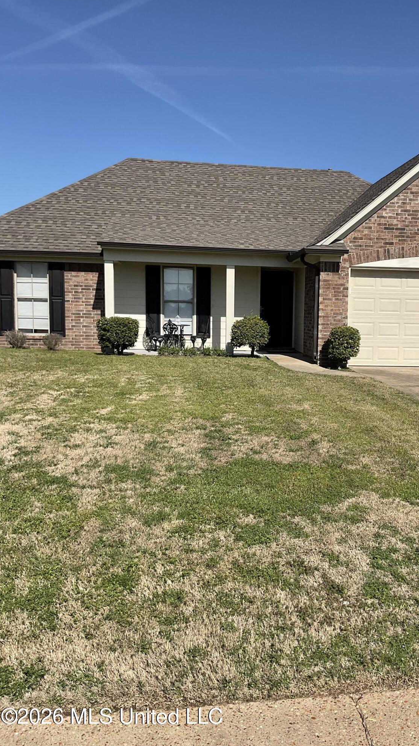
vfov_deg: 61.0
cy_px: 373
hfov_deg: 36.3
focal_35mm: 32
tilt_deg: -6.5
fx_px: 632
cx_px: 282
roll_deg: -1.5
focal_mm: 3
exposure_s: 1/2667
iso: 16
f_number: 1.8
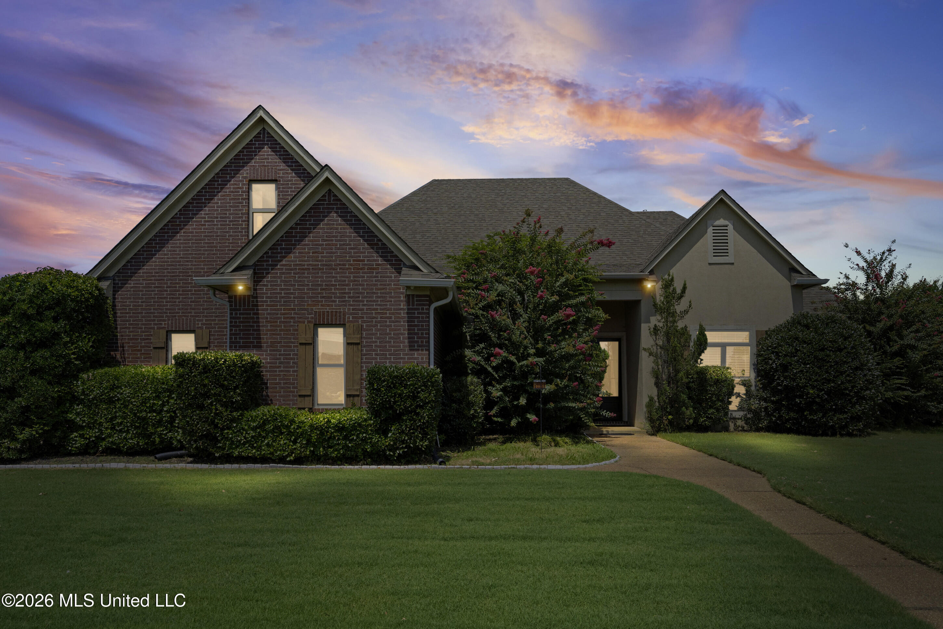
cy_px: 314
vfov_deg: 49.5
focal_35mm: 26
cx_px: 472
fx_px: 681
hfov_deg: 69.4
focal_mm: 26
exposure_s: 1/2000
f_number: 9.5
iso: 1000
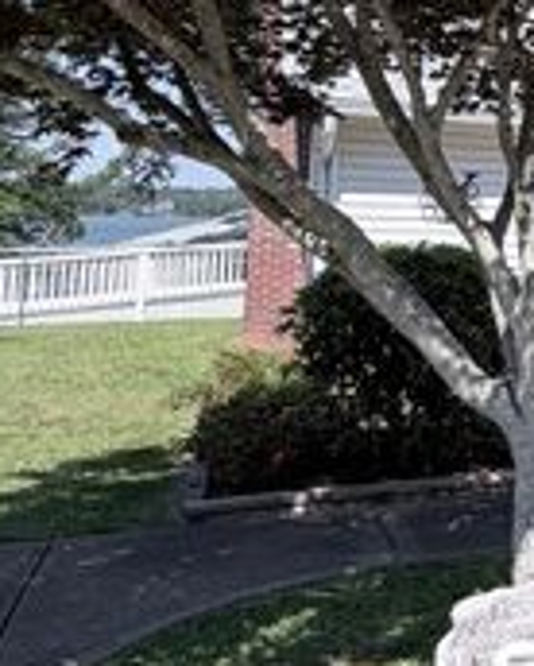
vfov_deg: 34.6
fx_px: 1045
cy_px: 168
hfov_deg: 20.5
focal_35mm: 53
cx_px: 952
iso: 25
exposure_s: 1/770
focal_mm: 2.22
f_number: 2.2
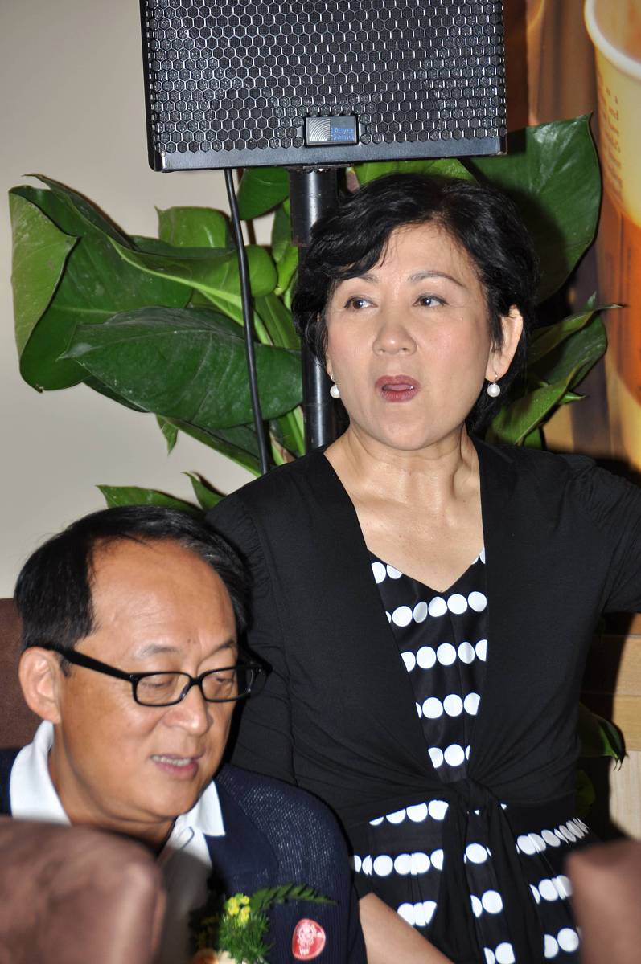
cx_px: 320
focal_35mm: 218
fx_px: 5824
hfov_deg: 6.3
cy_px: 482
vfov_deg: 9.5
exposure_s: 1/100
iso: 200
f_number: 6
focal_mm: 145
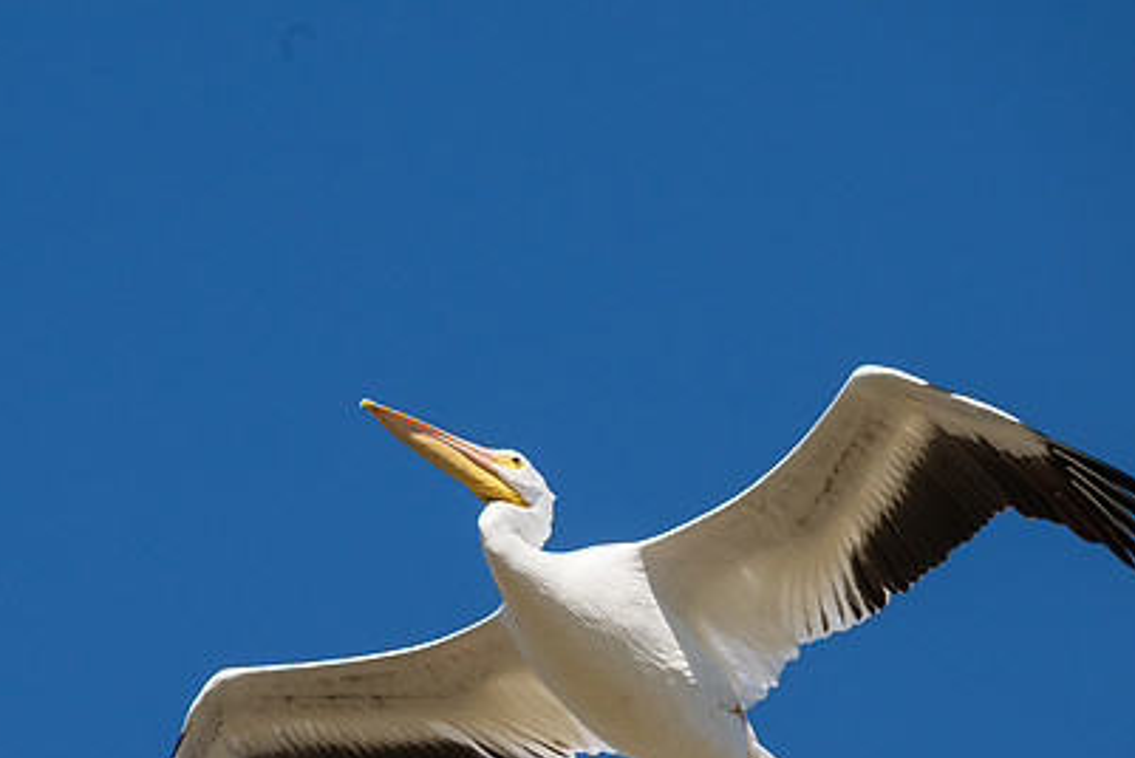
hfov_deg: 2.9
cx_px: 436
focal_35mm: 723
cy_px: 542
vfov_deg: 1.9
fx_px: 22810
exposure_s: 1/3200
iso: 2200
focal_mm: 500
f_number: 10
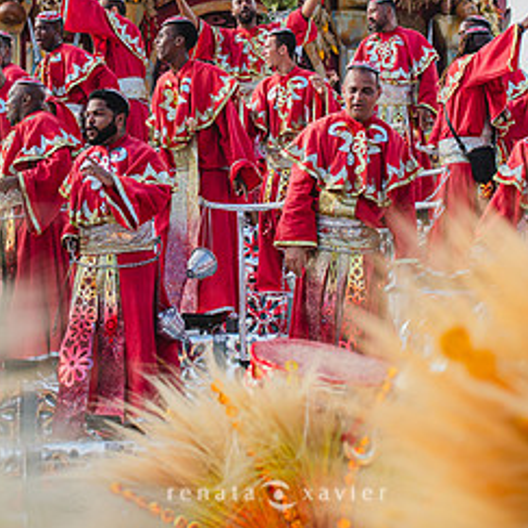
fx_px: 1898
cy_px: 43
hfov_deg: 15.8
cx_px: 273
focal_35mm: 110
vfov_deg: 15.6
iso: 400
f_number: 5.6
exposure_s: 1/1600
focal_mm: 70
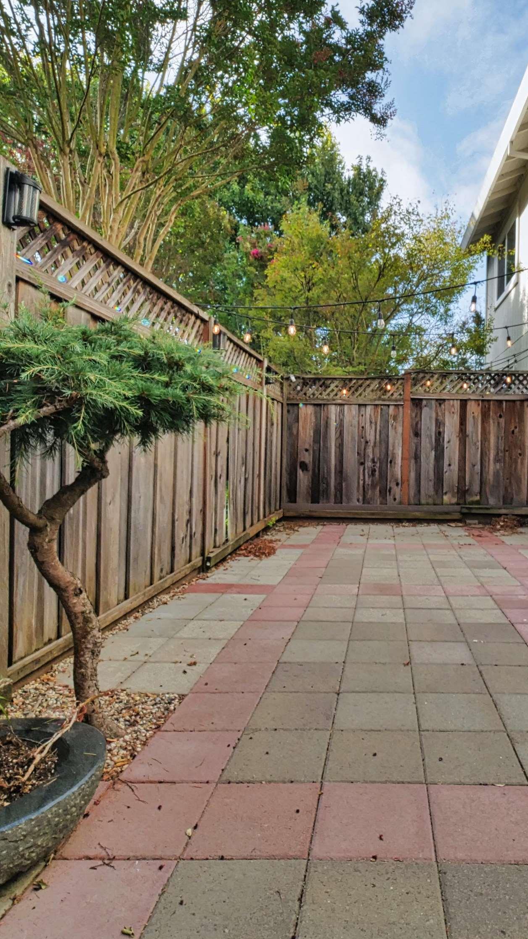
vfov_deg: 83.8
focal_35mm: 21
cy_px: 458
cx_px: 403
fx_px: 523
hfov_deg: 51.1
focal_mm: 7
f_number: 9
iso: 160
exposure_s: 1/80
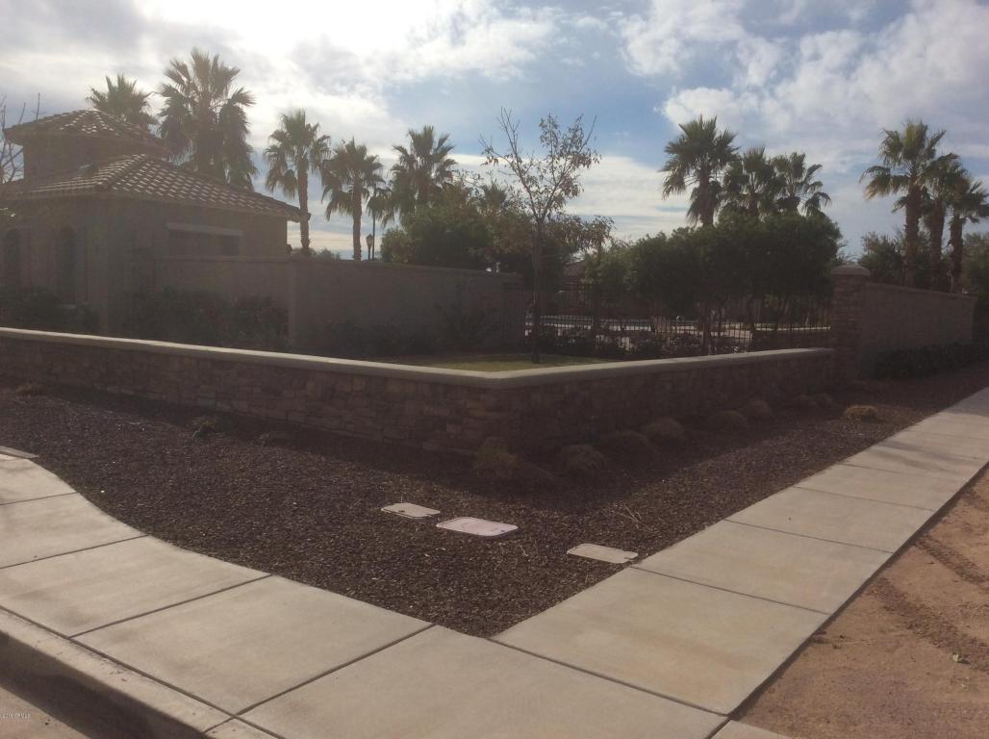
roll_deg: -3.0
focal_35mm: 32
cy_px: 370
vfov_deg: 44.1
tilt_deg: -9.0
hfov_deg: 56.9
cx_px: 494
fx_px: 913
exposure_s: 1/4098
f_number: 2.4
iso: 32
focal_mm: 3.3
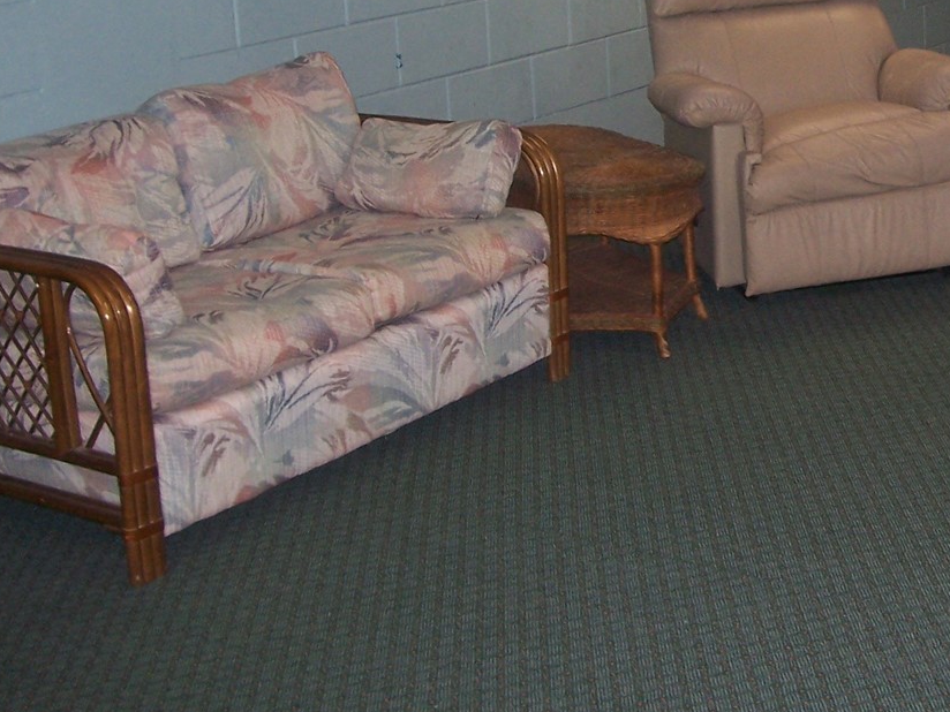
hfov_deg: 28.6
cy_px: 135
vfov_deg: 21.9
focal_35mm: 66
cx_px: 790
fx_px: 1811
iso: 125
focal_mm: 5.6
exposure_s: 1/60
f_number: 2.7
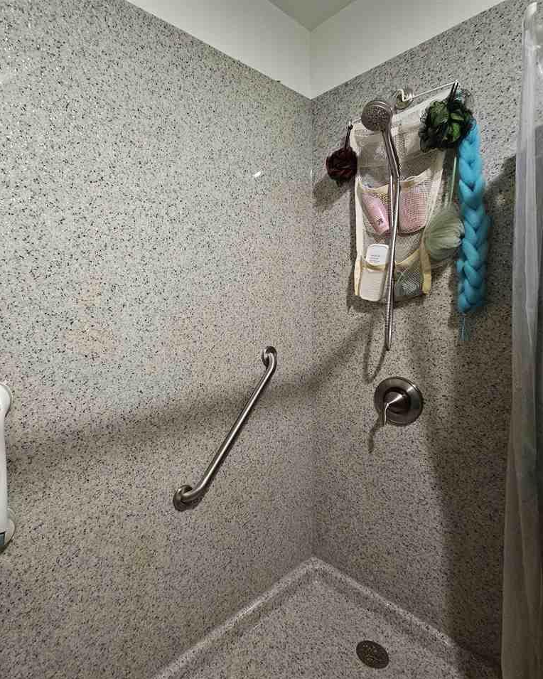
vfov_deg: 89.6
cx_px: 226
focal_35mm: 17
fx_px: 342
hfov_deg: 76.4
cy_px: 341
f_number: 2.2
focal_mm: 2.2
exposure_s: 1/24
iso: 640
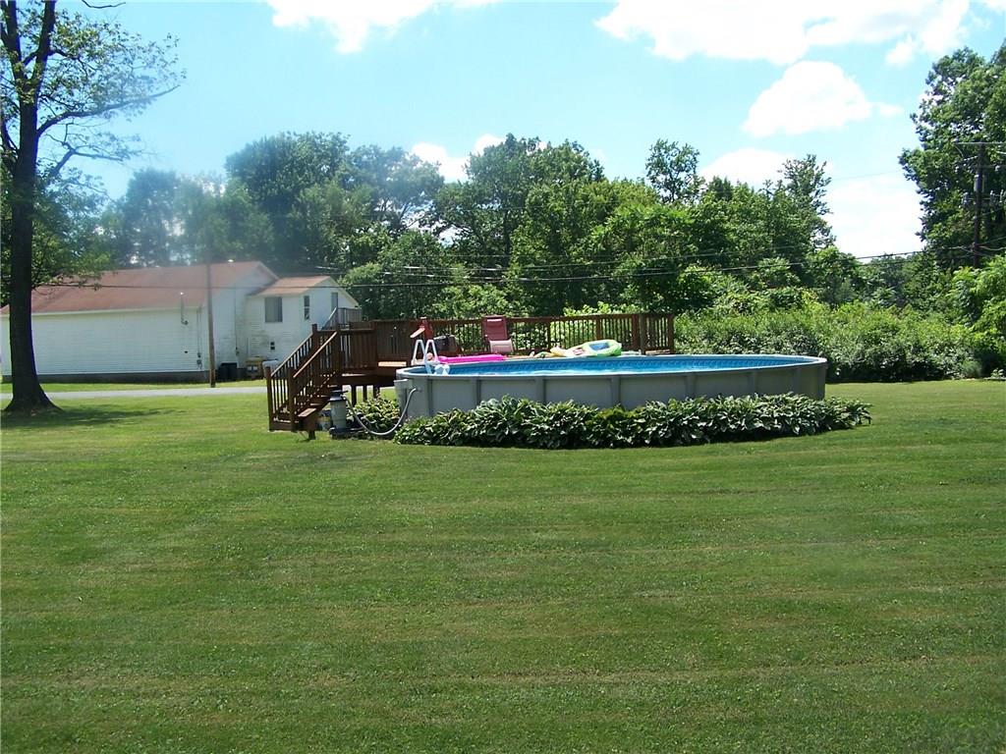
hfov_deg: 49.0
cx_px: 503
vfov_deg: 37.7
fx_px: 1104
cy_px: 377
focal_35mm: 38
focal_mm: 6.3
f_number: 4
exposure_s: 1/350
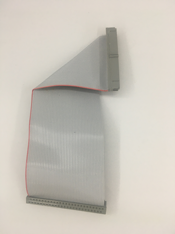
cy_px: 117
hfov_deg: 48.2
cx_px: 88
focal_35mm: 29
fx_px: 195
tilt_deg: -78.7
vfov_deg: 61.7
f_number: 2.2
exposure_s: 1/33
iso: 32
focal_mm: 4.15
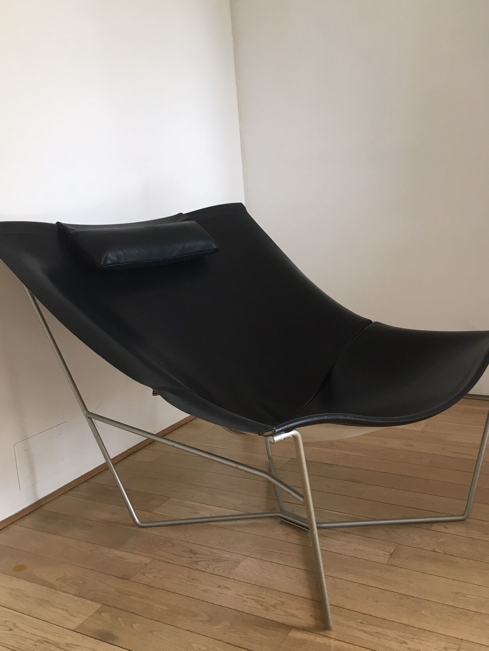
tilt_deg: -12.2
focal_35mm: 35
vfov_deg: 52.6
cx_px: 254
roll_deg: +3.5
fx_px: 659
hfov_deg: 40.7
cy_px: 306
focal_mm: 4.15
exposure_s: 1/33
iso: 80
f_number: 2.2
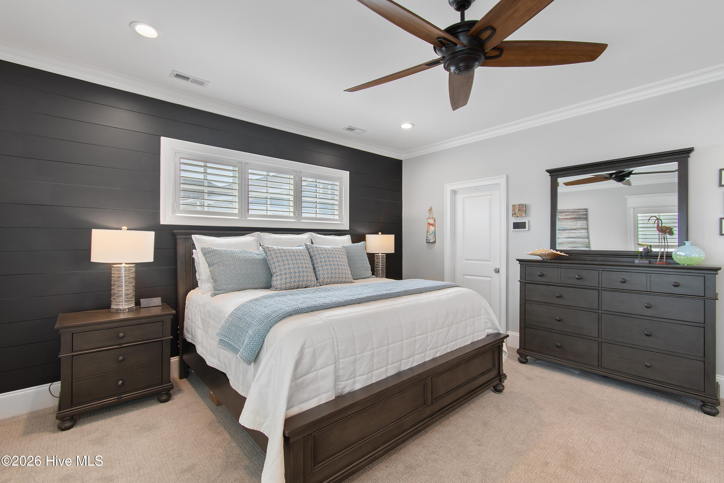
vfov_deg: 77.3
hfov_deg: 100.4
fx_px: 302
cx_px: 362
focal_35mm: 15
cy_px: 242
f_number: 4.5
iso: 100
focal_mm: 10
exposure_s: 1/6
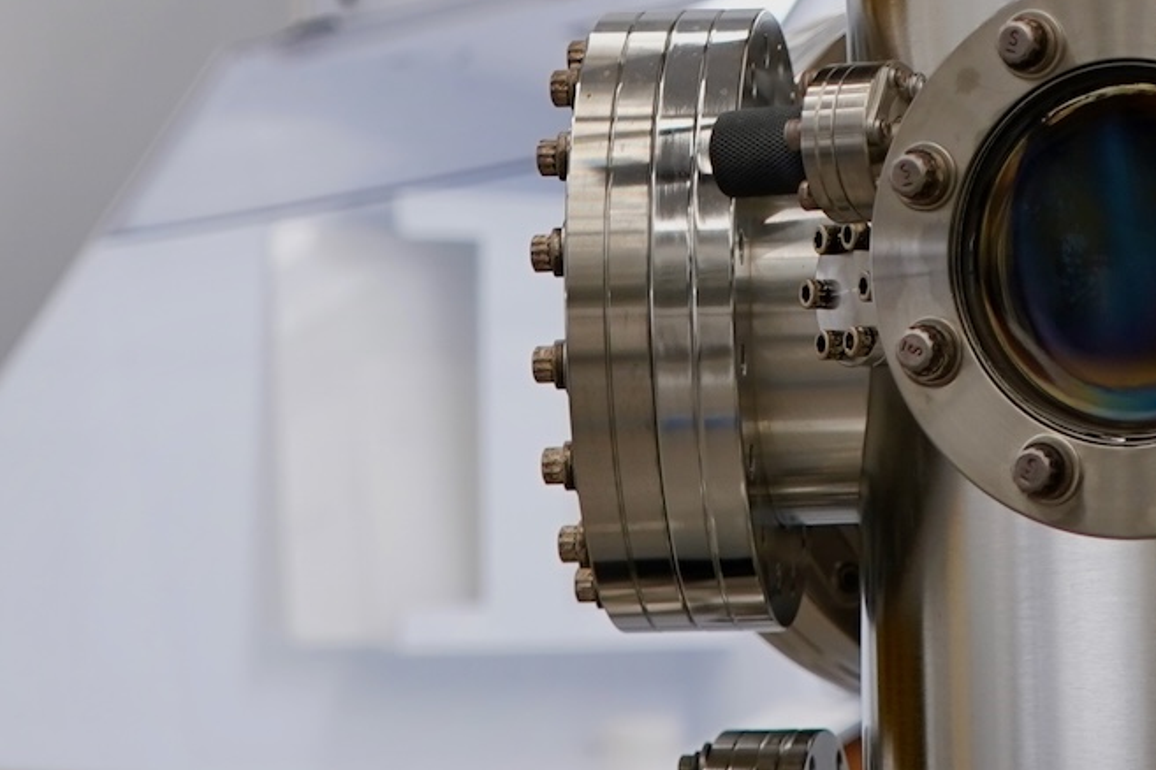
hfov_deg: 14.9
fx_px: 4399
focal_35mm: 137
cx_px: 781
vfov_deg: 9.9
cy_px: -114
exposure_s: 1/160
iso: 200
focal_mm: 30
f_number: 4
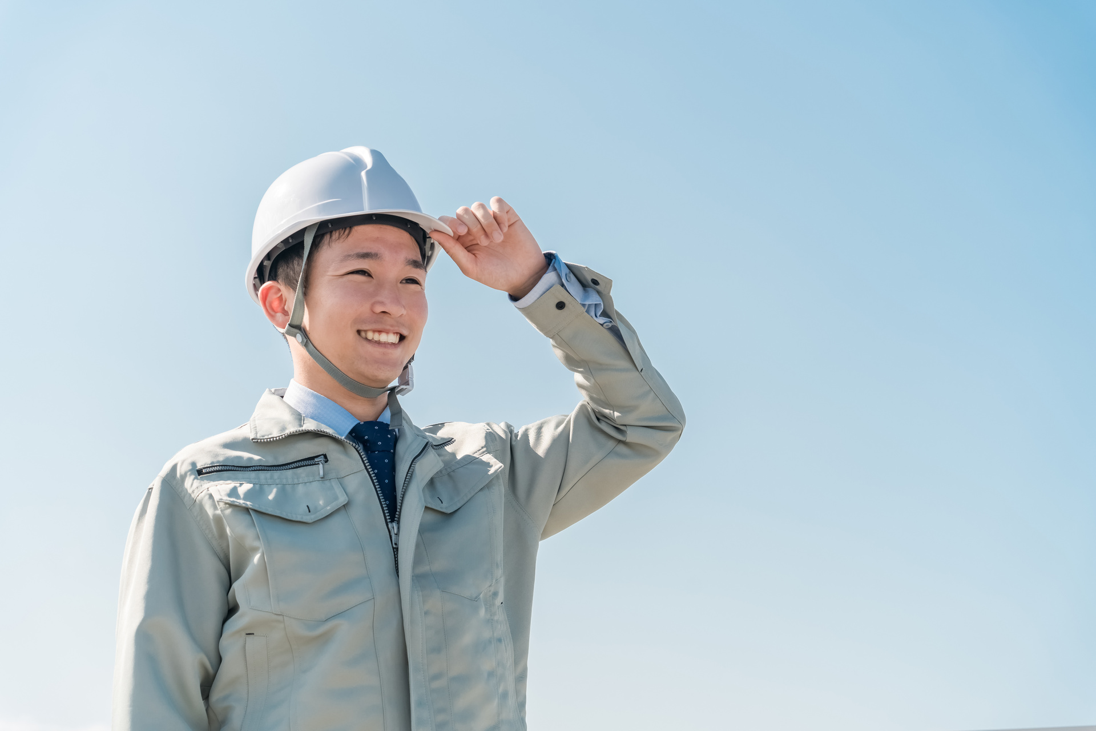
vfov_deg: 19.5
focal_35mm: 70
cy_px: 366
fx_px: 2131
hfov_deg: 28.8
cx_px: 548
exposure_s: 1/500
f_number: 5.6
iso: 100
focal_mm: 70
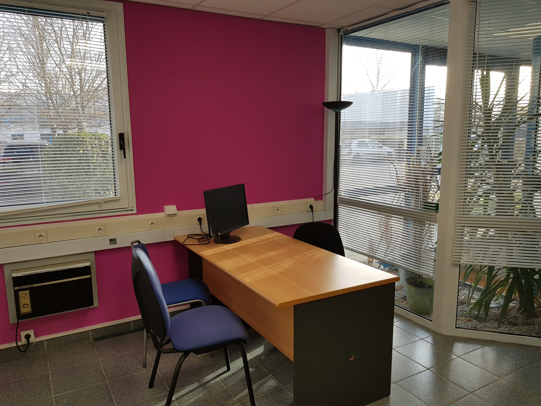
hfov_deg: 67.3
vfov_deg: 53.1
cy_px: 203
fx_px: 406
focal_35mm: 26
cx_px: 270
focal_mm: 4.2
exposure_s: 1/115
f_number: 1.7
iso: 40
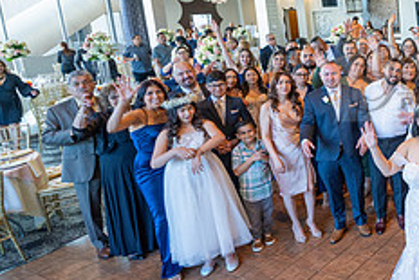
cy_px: 79
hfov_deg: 40.3
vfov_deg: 37.2
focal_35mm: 35
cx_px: 491
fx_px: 408
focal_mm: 14
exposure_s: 1/100
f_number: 2.8
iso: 800
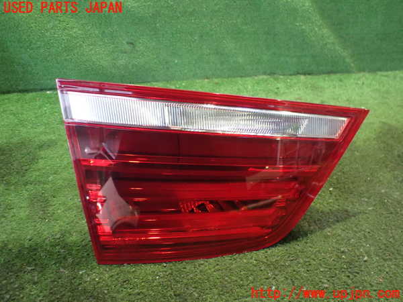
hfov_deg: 60.0
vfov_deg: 46.8
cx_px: 202
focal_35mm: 30
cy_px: 151
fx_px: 349
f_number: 2.3
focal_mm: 5.4
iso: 1000
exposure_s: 1/30
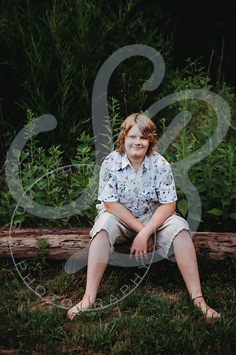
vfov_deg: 36.2
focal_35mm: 55
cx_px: 118
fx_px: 541
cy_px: 178
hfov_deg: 24.6
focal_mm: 55
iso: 160
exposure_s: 1/400
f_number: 2.8
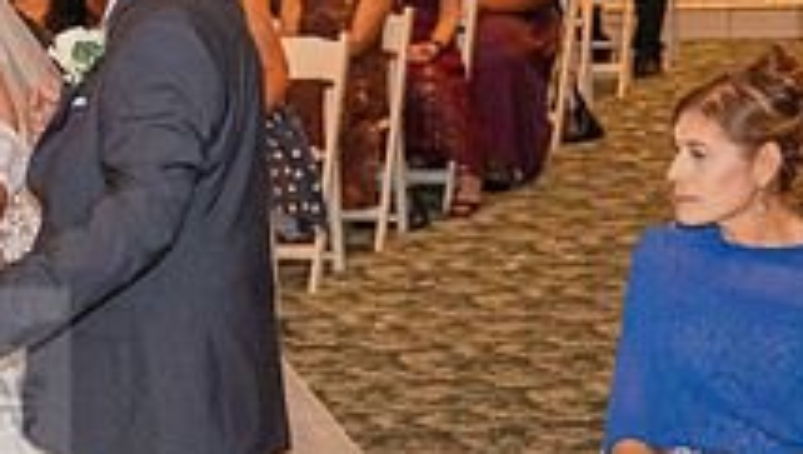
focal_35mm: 148
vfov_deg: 8.2
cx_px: -181
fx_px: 3155
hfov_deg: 14.0
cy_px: 332
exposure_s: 1/125
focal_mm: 48
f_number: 3.5
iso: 1600
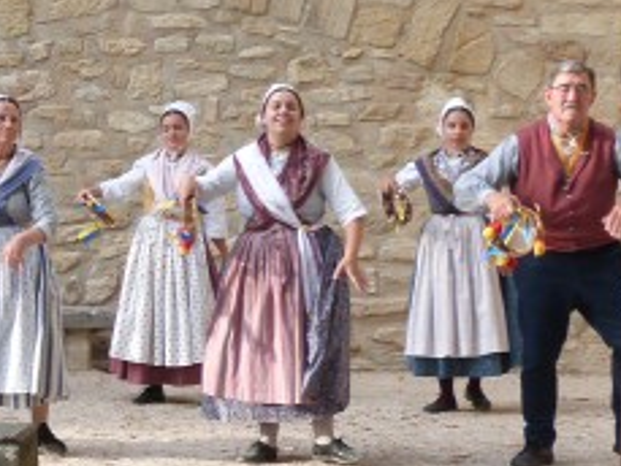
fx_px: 2315
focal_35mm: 129
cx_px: -366
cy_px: 309
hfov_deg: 14.1
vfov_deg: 11.5
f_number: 4
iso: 100
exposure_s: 1/125
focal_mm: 6.5
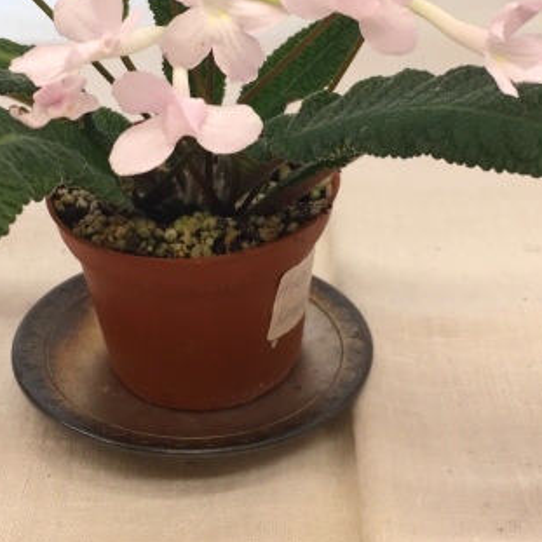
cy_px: 138
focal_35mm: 66
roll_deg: -1.3
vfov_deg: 25.8
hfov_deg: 26.1
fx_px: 1169
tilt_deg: -23.6
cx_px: 246
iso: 32
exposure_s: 1/100
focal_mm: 4.15
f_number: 2.2
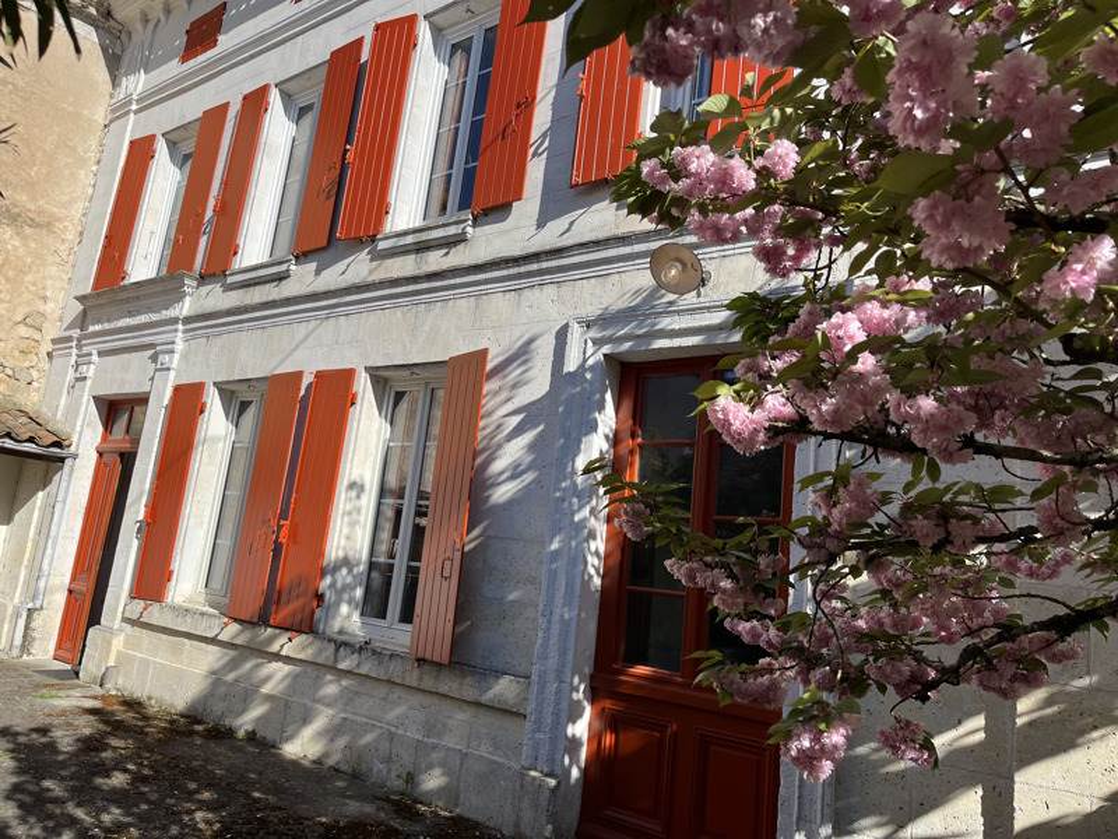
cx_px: 559
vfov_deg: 53.1
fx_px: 840
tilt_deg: +11.5
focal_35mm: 26
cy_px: 420
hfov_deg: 67.3
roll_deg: -6.7
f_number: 1.6
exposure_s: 1/2967
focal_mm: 5.1
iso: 50
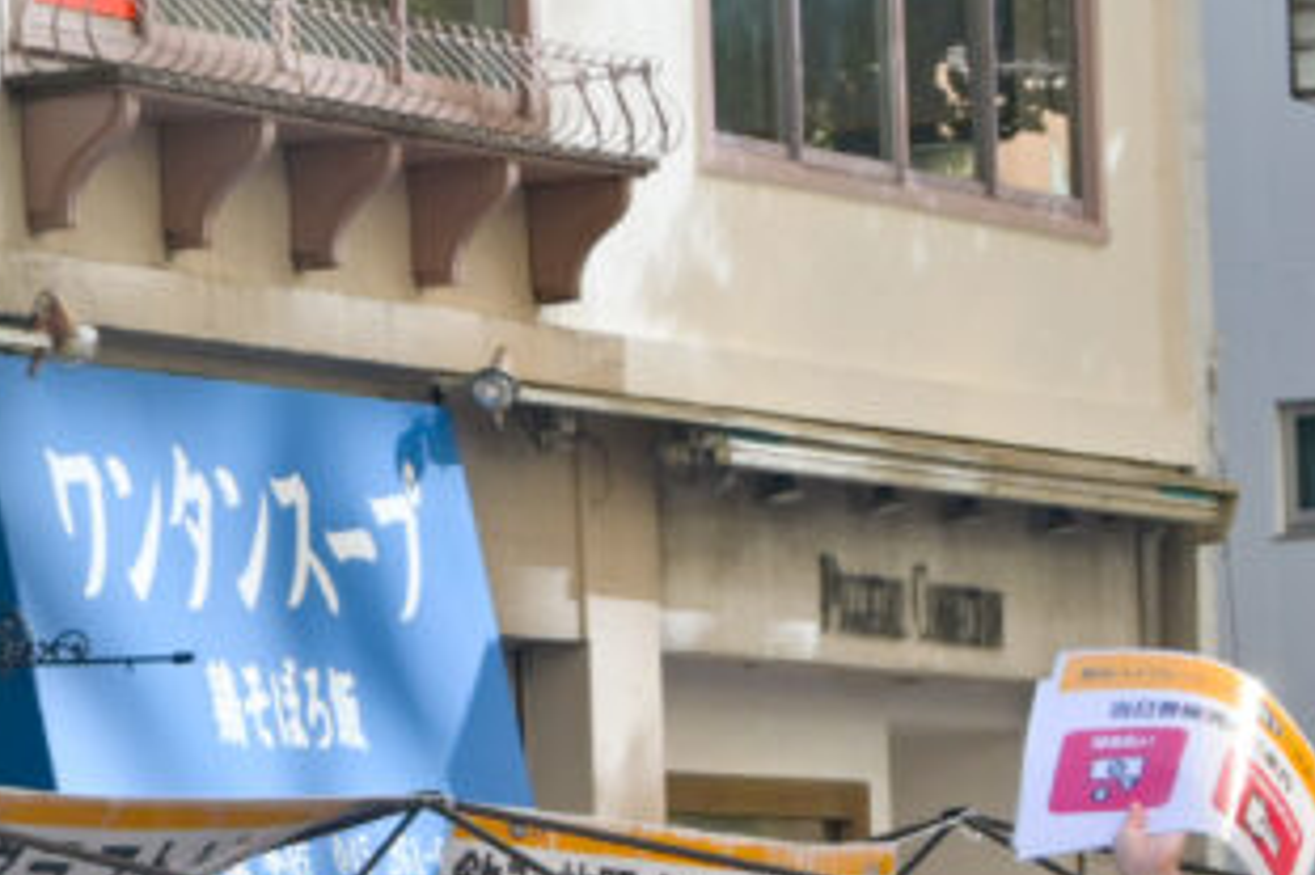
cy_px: 1097
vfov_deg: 5.5
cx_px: 34
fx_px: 9017
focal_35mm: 247
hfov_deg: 8.3
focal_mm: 50
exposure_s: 1/125
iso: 100
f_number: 6.3
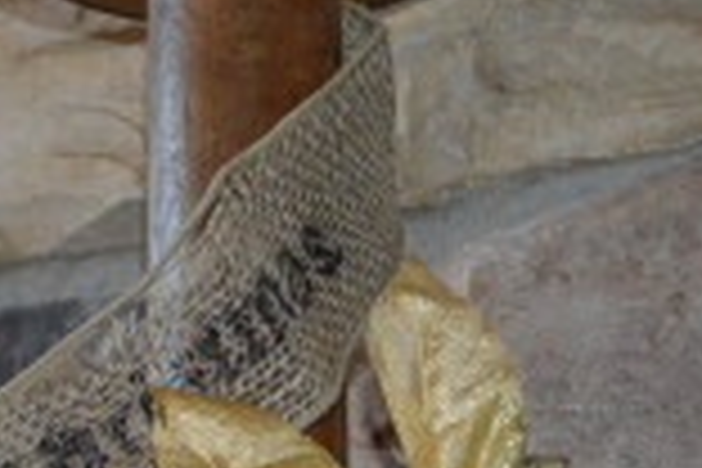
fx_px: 2437
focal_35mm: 125
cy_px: 504
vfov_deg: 10.8
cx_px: -32
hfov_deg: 16.0
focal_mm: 26
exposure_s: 1/60
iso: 2200
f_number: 4.2
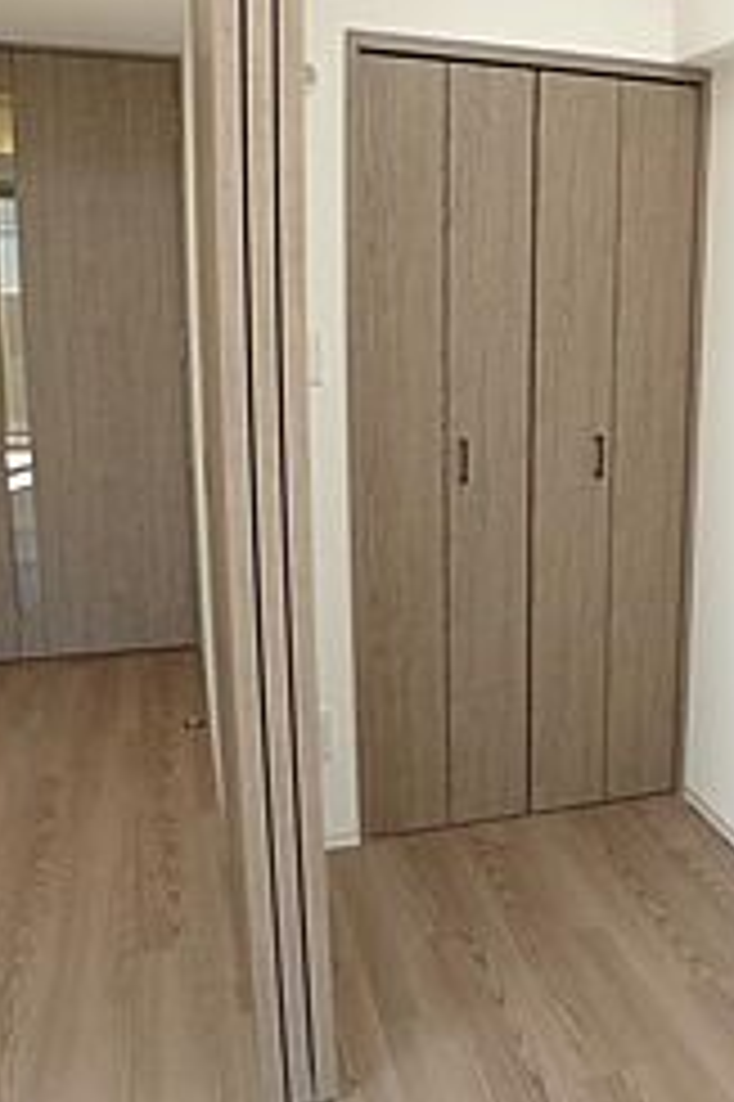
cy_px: 531
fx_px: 1439
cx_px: 684
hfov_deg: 27.4
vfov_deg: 41.9
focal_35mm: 47
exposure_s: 1/30
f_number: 2
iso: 80
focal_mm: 5.1
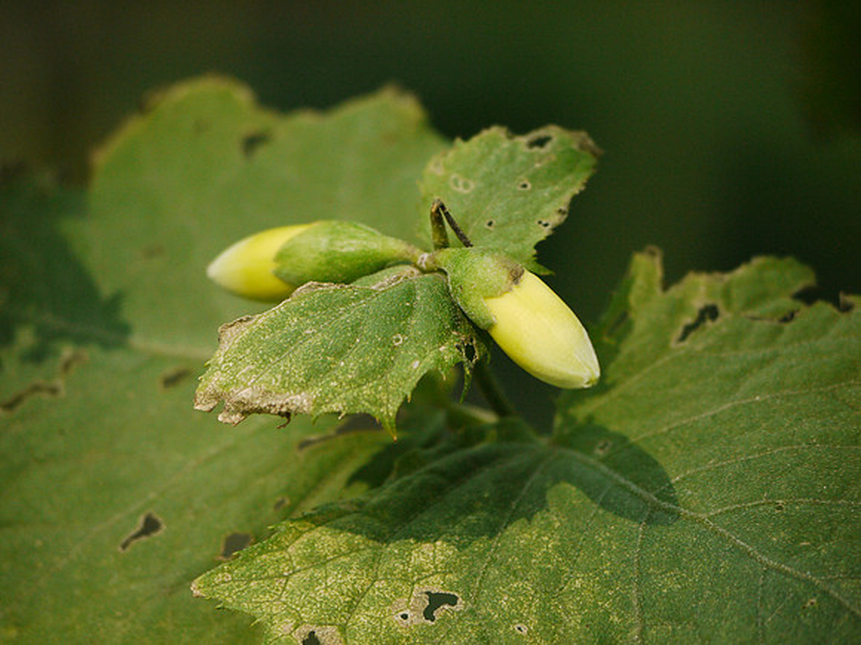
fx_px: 14924
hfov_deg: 3.3
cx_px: 430
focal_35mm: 600
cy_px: 322
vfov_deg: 2.5
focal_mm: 300
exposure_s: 1/250
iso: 640
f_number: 5.6
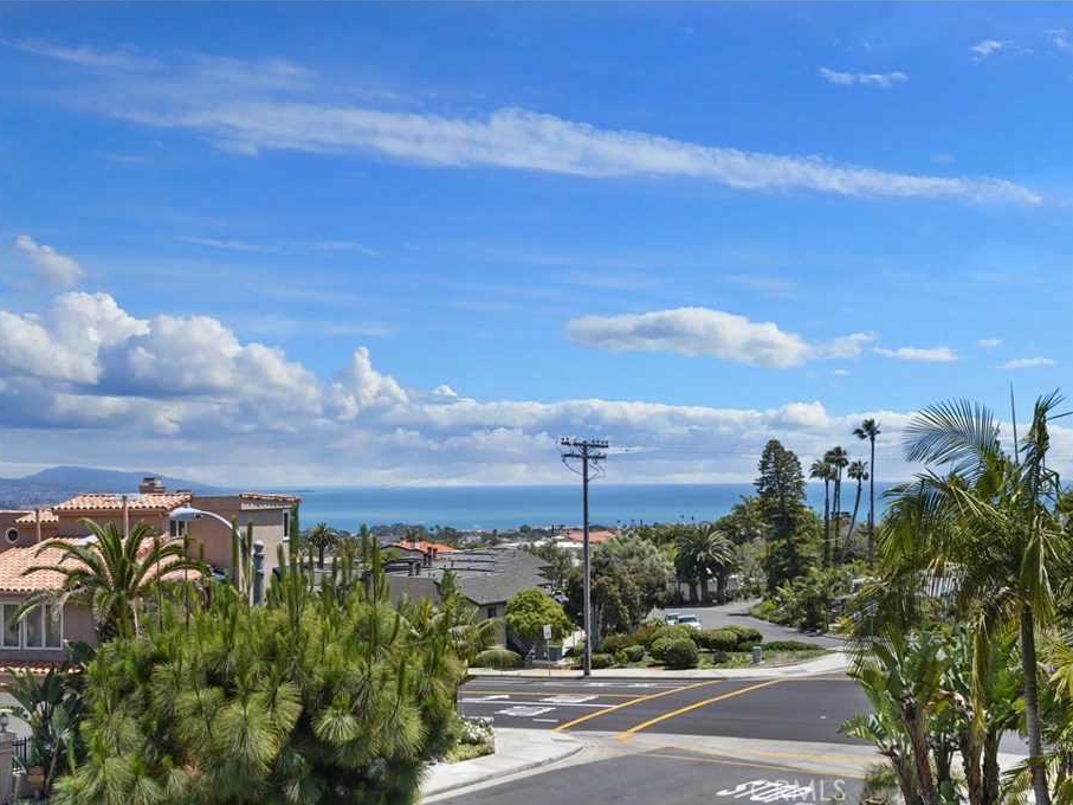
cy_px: 403
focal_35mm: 38
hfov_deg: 48.9
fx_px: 1178
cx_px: 476
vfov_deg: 37.7
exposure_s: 1/1250
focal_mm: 35
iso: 250
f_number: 8
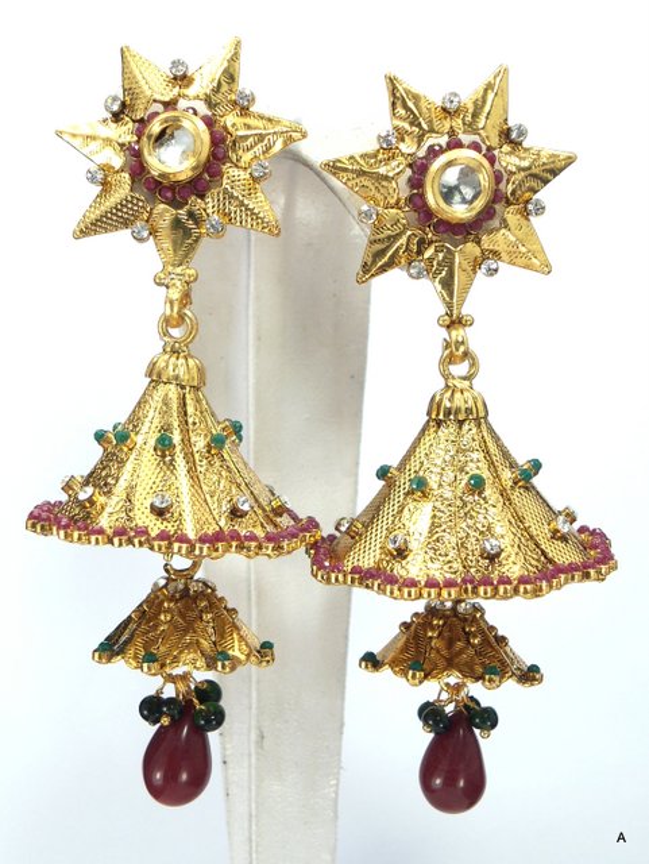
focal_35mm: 37
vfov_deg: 50.1
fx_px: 924
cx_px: 324
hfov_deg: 38.7
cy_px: 432
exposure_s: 1/80
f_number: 3.2
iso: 80
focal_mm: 6.7
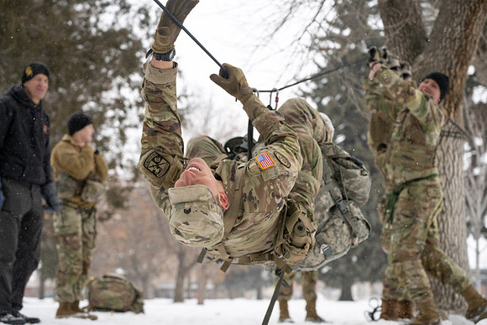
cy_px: 168
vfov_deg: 21.9
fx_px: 840
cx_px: 252
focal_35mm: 62
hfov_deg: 32.3
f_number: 4
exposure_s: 1/400
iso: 500
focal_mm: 60
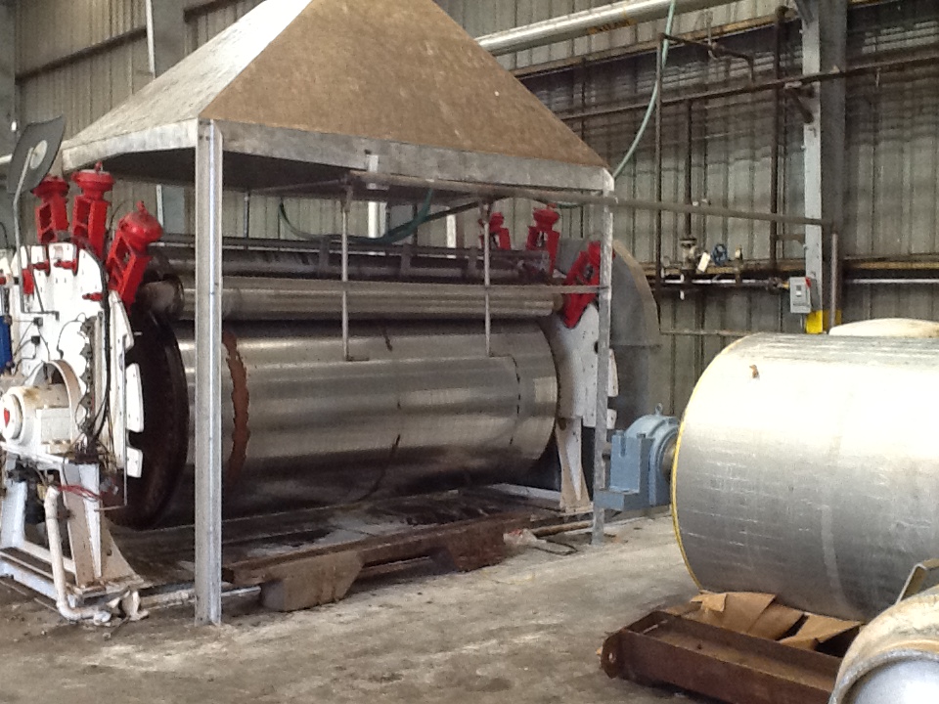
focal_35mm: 32
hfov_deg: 56.8
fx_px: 868
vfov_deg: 44.2
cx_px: 470
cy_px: 352
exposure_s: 1/30
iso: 160
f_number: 2.4
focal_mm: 2.03
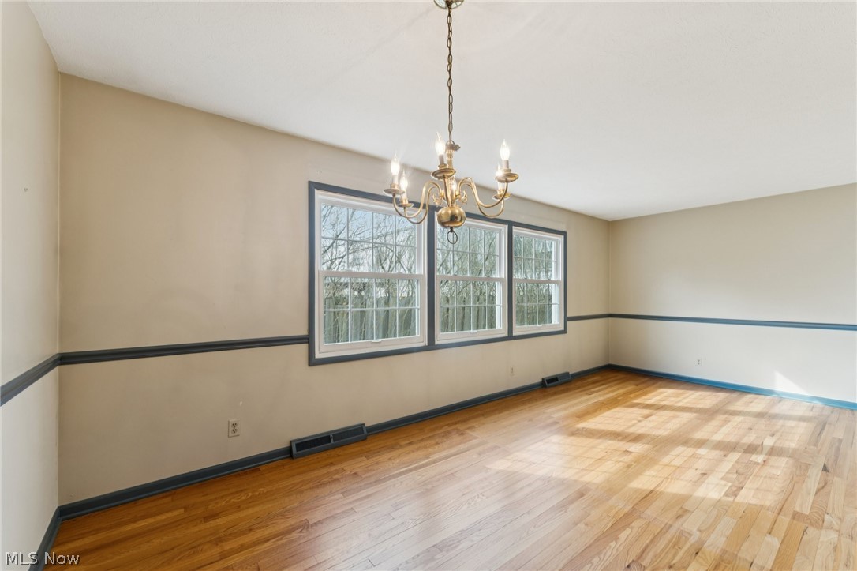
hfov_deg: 104.3
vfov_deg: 81.2
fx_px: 333
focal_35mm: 14
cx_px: 428
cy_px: 286
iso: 200
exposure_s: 1/40
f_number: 5.6
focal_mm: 14
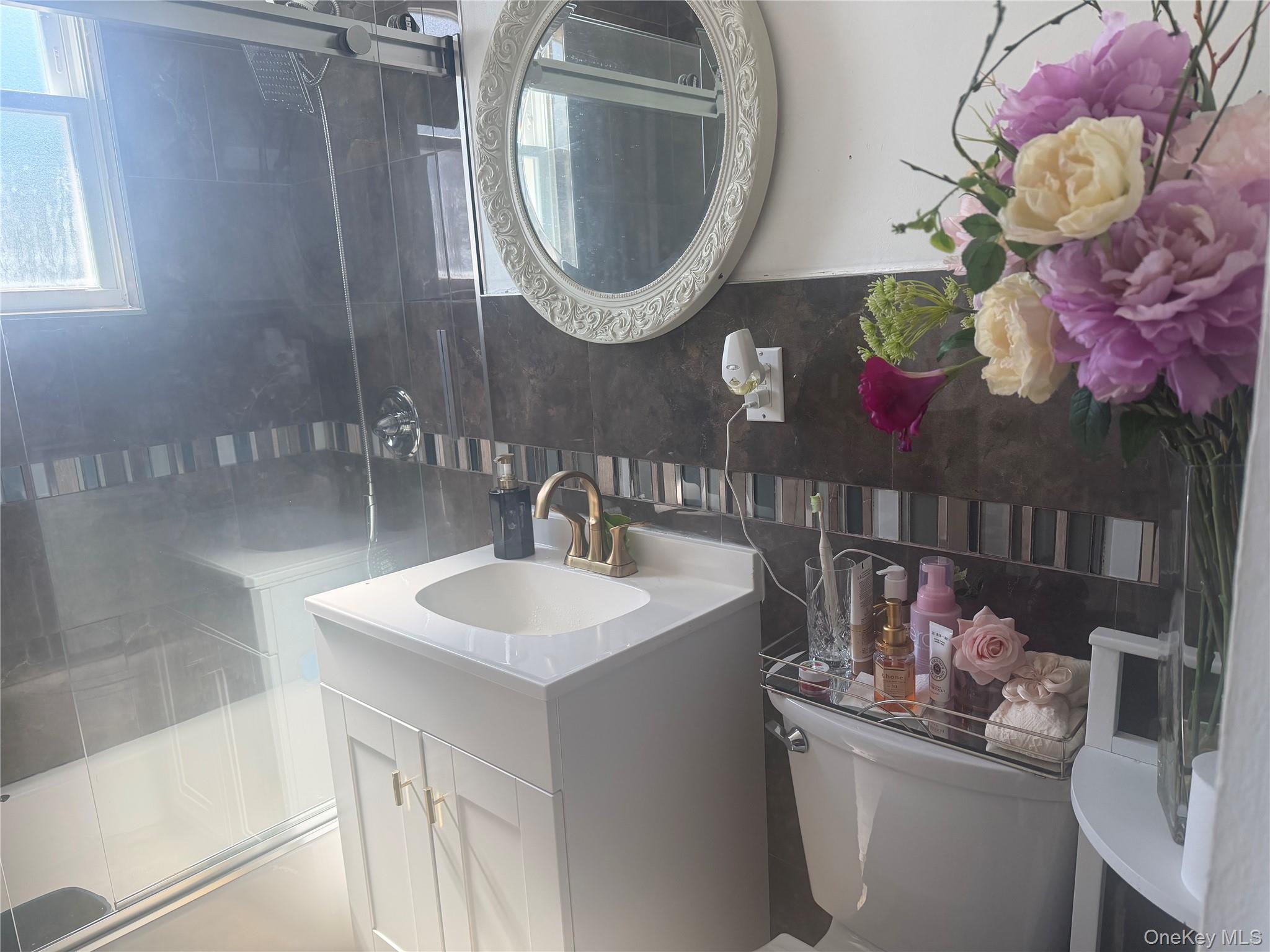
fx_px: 881
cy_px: 476
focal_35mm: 24
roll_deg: +3.1
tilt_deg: -12.6
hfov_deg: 71.6
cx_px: 635
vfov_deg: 56.8
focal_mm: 6.76
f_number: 1.78
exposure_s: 1/205
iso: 125
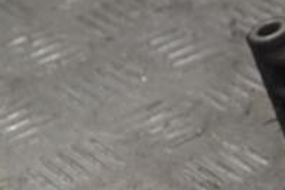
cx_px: 433
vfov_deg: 5.8
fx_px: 1883
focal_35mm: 238
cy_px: 155
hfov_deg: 8.5
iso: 3200
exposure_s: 1/320
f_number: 9
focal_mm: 52
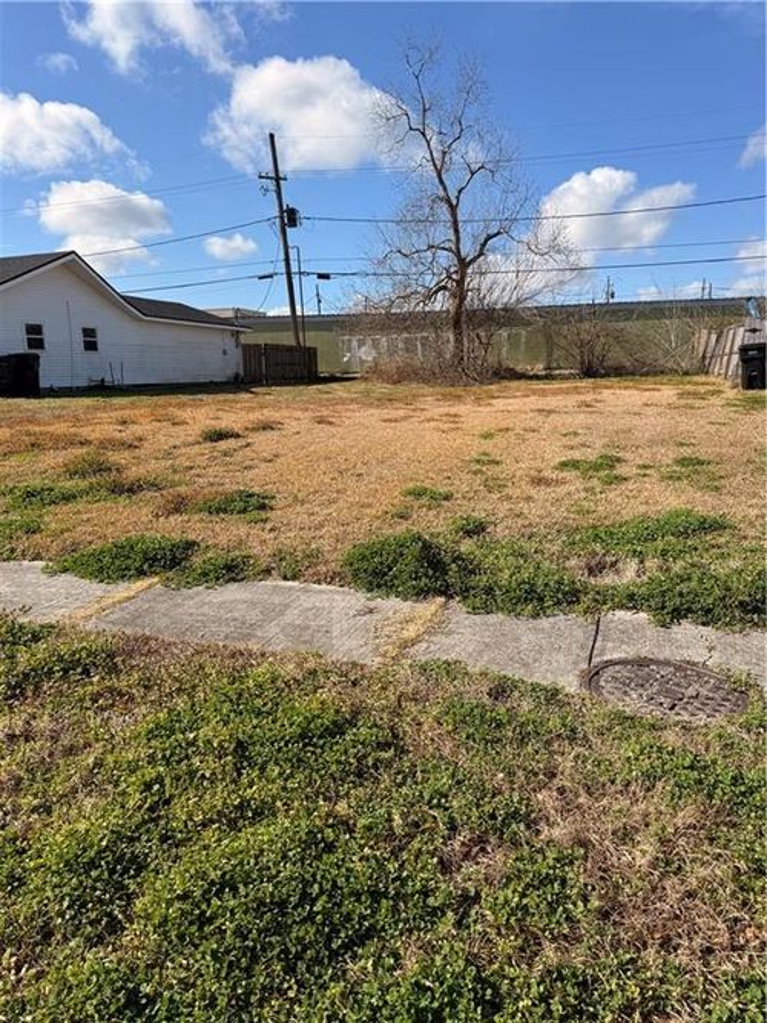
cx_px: 384
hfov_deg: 56.8
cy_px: 512
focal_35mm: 24
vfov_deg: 71.6
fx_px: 709
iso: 80
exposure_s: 1/4673
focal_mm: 6.76
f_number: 1.78
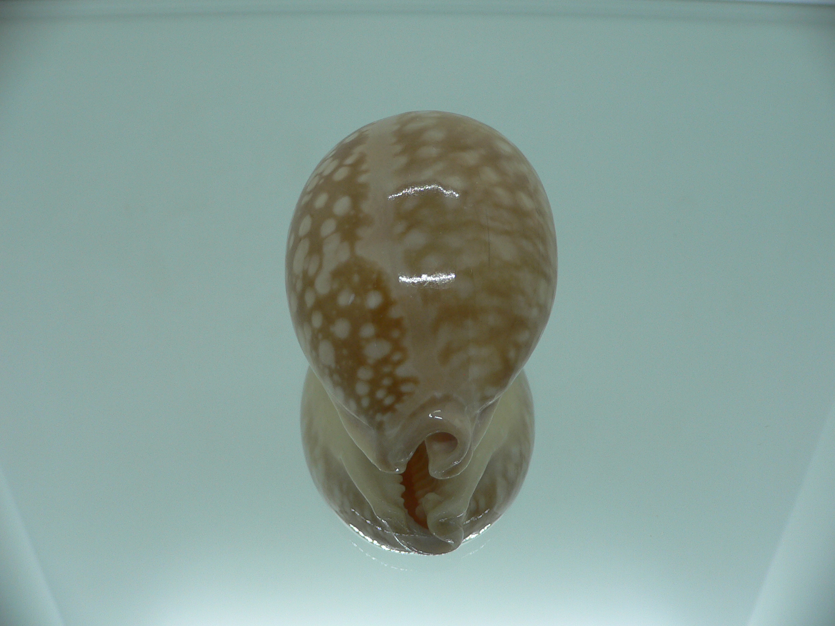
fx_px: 844
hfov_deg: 52.6
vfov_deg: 40.7
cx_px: 418
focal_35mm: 35
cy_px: 313
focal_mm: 4.6
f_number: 2.8
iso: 80
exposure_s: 1/60
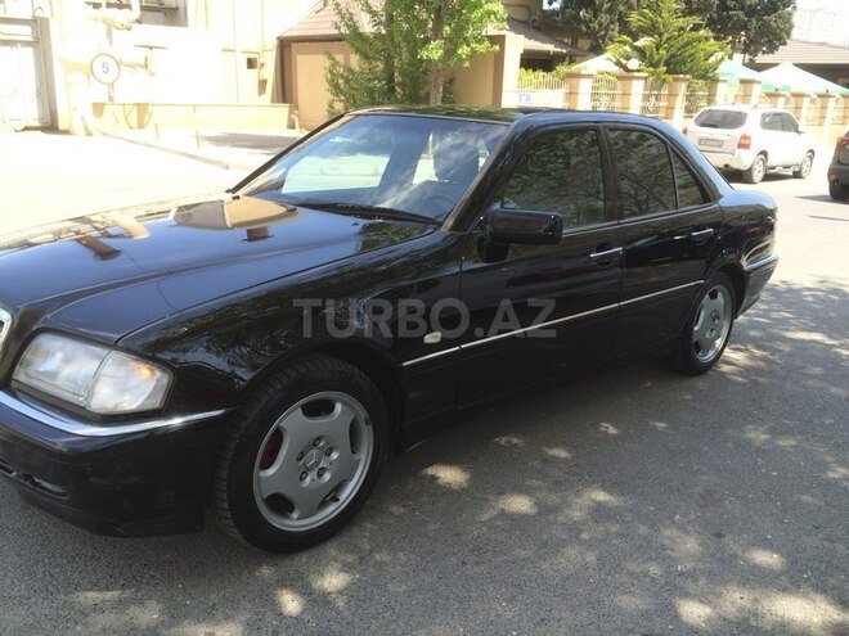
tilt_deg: -19.0
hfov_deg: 61.7
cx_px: 424
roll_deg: -1.5
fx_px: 711
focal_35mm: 29
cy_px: 318
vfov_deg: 48.2
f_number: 2.2
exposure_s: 1/494
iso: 32
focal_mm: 4.15
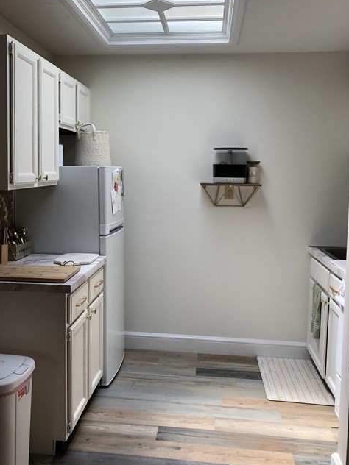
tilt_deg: -3.7
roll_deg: -1.7
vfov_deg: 53.8
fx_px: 457
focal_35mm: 34
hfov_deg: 41.7
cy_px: 202
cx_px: 158
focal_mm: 3.99
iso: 20
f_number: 1.8
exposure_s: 1/170
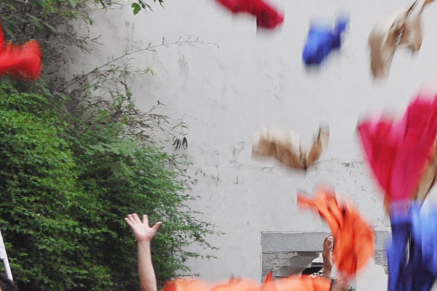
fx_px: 2016
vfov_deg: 8.3
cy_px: 147
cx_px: 805
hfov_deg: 11.4
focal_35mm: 166
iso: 200
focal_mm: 22
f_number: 6.3
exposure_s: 1/50
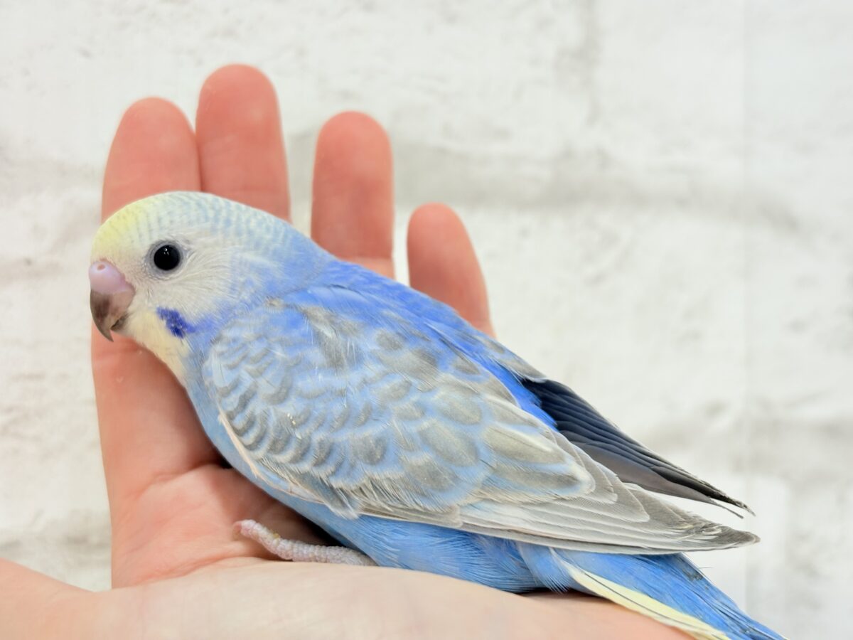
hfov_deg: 36.8
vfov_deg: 28.0
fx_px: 1281
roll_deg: +1.3
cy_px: 320
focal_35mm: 52
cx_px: 426
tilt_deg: -2.0
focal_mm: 5.96
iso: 50
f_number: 1.6
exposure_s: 1/50
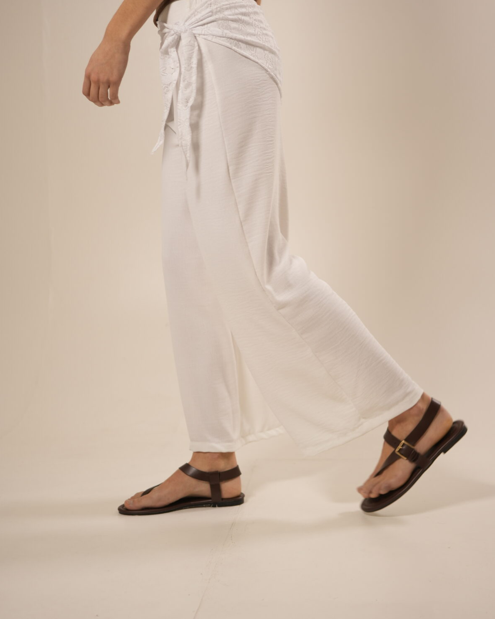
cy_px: 289
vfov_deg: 33.0
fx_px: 1044
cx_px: 248
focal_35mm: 57
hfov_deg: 26.7
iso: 400
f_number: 2.8
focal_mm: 50
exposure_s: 1/100
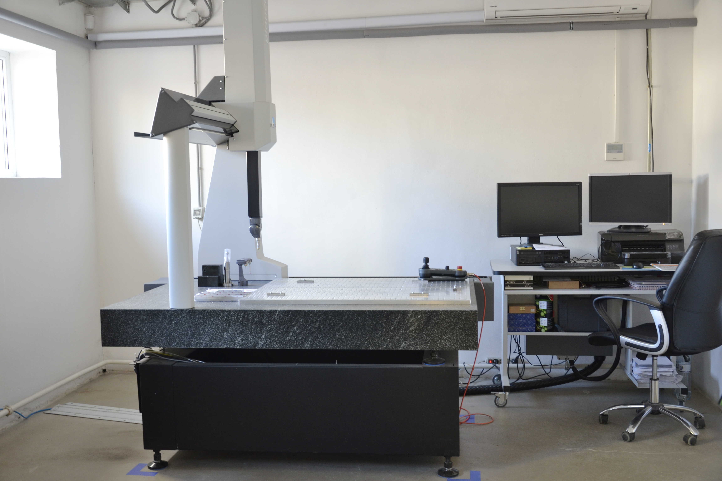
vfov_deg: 35.5
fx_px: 752
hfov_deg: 51.3
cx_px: 361
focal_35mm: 38
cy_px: 240
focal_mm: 25
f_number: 4
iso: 400
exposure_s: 1/15
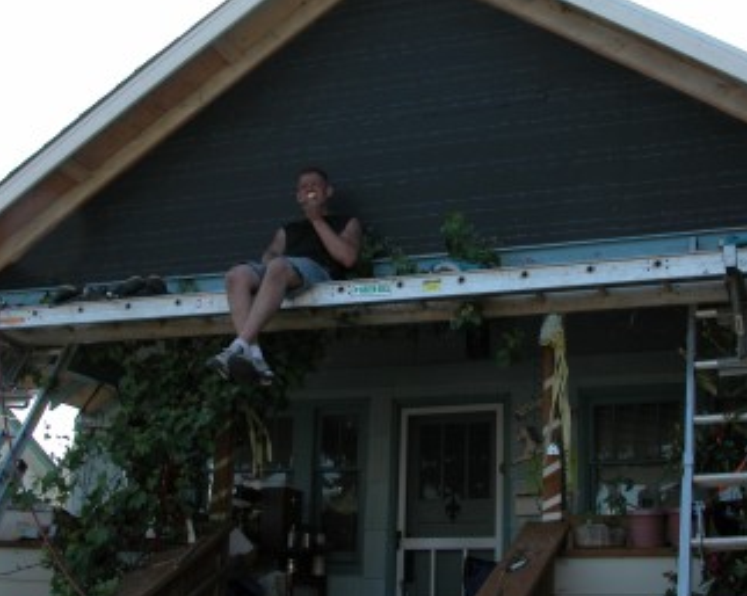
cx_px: 420
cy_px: 264
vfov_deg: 29.6
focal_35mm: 51
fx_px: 1126
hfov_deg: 36.6
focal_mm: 8.9
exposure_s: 1/167
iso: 100
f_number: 5.6
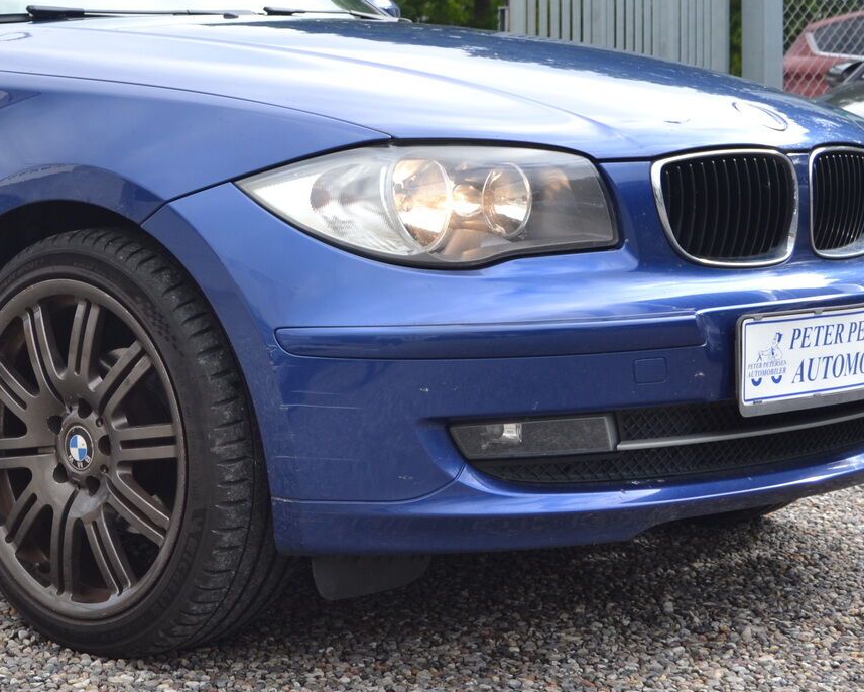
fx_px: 2097
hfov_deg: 22.8
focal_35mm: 82
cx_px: 122
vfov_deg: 18.7
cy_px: 222
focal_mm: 26
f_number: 5.6
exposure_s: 1/125
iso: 100
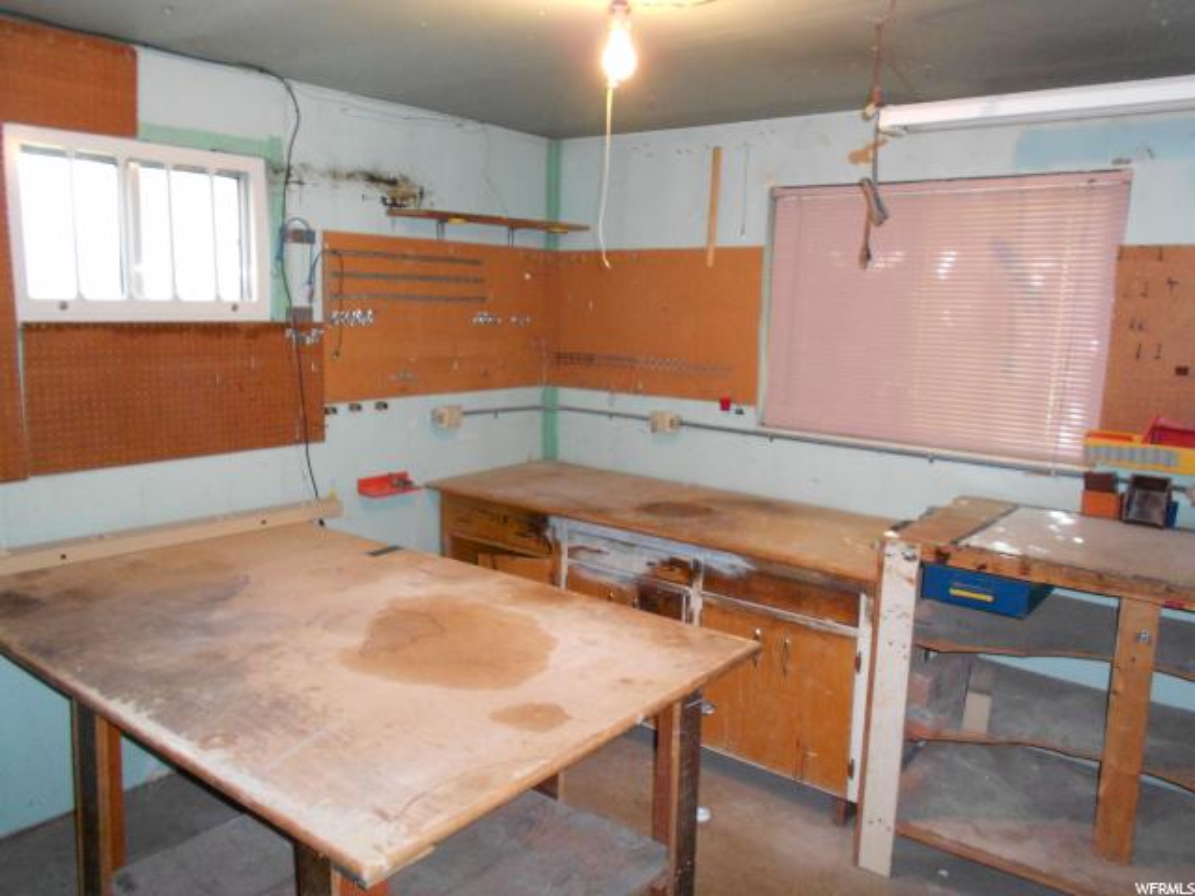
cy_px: 448
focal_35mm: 26
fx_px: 898
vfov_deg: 53.1
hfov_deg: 67.3
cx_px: 598
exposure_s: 1/25
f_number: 3.2
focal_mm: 4.6
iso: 500
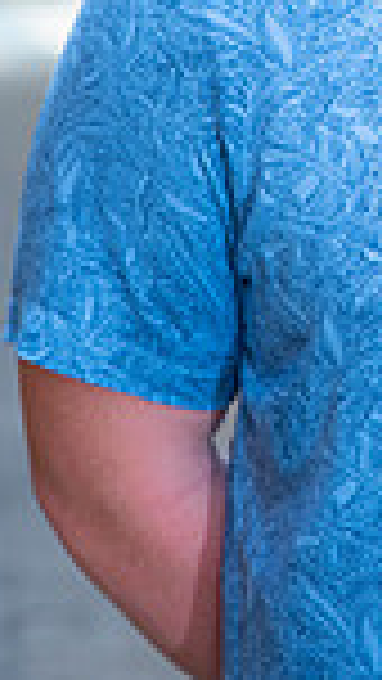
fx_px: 3941
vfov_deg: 9.8
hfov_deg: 5.5
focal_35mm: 219
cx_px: 548
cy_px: 68
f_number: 2.8
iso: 160
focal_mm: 70
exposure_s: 1/100
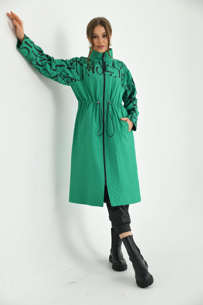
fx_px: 465
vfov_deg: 36.2
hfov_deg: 24.6
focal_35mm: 55
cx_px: 102
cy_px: 152
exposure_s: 1/125
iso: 200
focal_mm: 55
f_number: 5.6
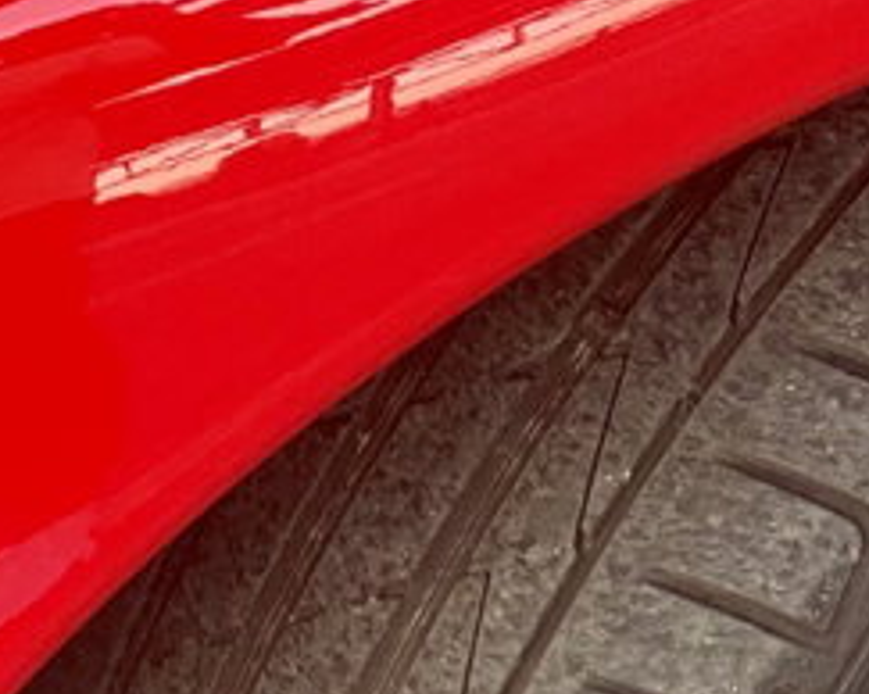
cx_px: 1119
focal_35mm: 214
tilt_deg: -44.8
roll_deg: +2.7
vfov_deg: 7.1
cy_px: 887
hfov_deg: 8.9
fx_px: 5499
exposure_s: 1/121
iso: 100
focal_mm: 6
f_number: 2
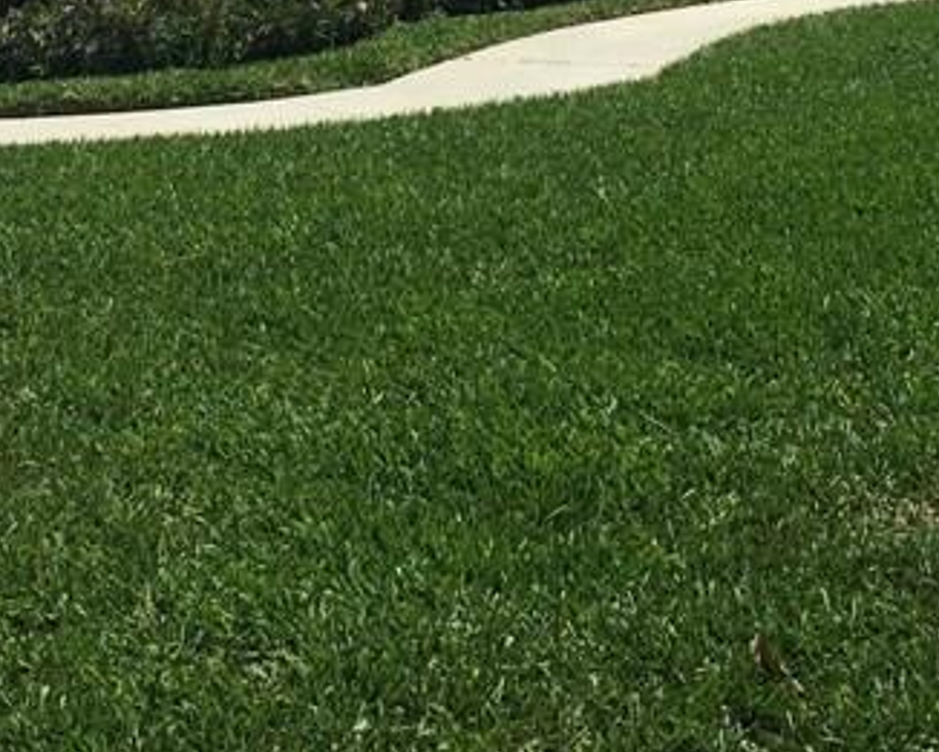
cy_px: -285
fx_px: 2474
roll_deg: -0.4
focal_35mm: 89
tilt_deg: +1.9
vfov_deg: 16.2
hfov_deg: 21.5
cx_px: 524
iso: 32
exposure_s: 1/2825
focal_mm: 4.15
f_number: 2.2
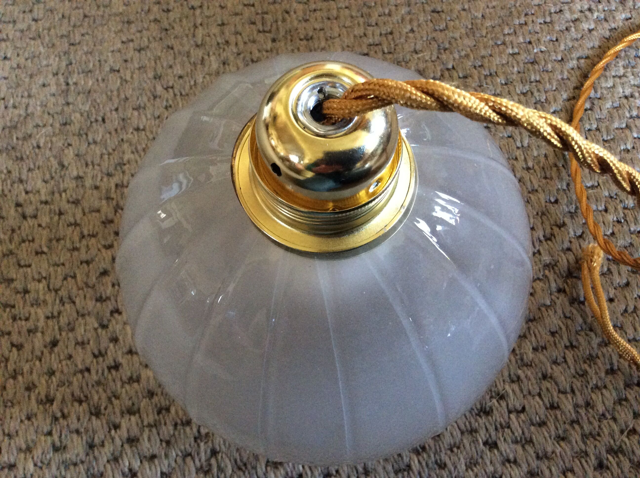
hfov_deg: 56.9
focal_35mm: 32
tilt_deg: -68.5
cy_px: 239
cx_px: 320
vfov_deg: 44.1
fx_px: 591
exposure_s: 1/25
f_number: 2.4
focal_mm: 3.3
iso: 320
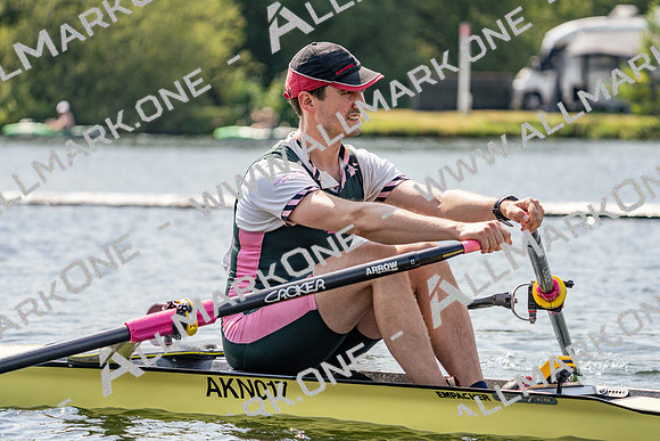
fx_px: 3667
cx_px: 330
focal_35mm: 200
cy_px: 220
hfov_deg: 10.3
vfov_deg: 6.9
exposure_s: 1/1600
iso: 250
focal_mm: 200
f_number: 5.6
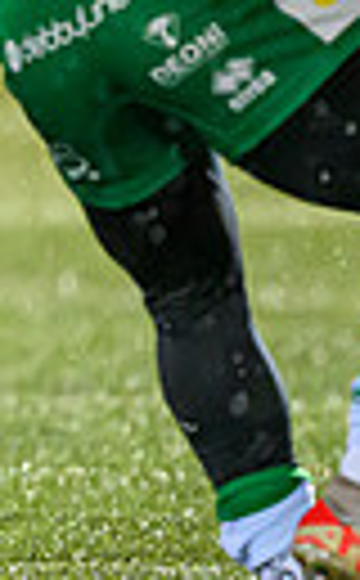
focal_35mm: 2233
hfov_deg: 0.6
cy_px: -52
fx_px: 35250
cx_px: -627
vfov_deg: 0.9
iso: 6400
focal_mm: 400
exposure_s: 1/1000
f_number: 3.2
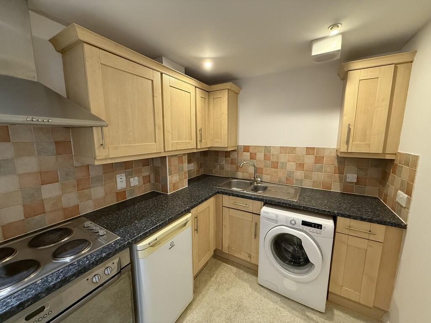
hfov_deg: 102.1
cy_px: 162
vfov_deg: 85.7
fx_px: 174
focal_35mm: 14
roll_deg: +0.1
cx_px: 216
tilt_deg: -8.0
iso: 500
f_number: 2.2
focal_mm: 2.22
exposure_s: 1/50
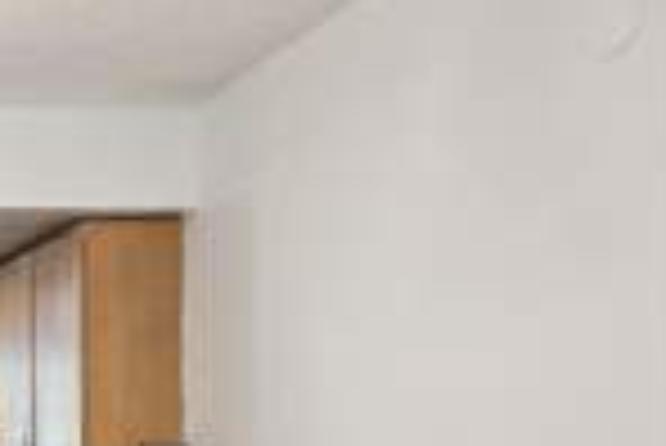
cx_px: -396
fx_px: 1289
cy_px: 493
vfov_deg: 18.8
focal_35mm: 70
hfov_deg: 22.4
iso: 200
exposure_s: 1/5
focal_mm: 21.5
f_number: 9
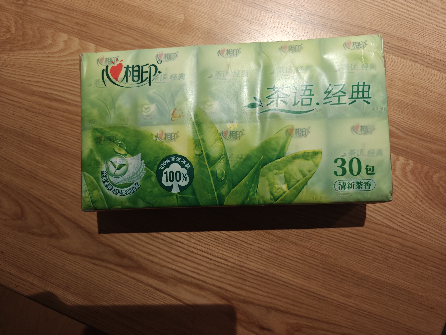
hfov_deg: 73.9
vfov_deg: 58.9
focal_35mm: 23
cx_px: 223
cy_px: 168
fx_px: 296
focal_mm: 6.06
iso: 400
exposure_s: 1/100
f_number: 1.6
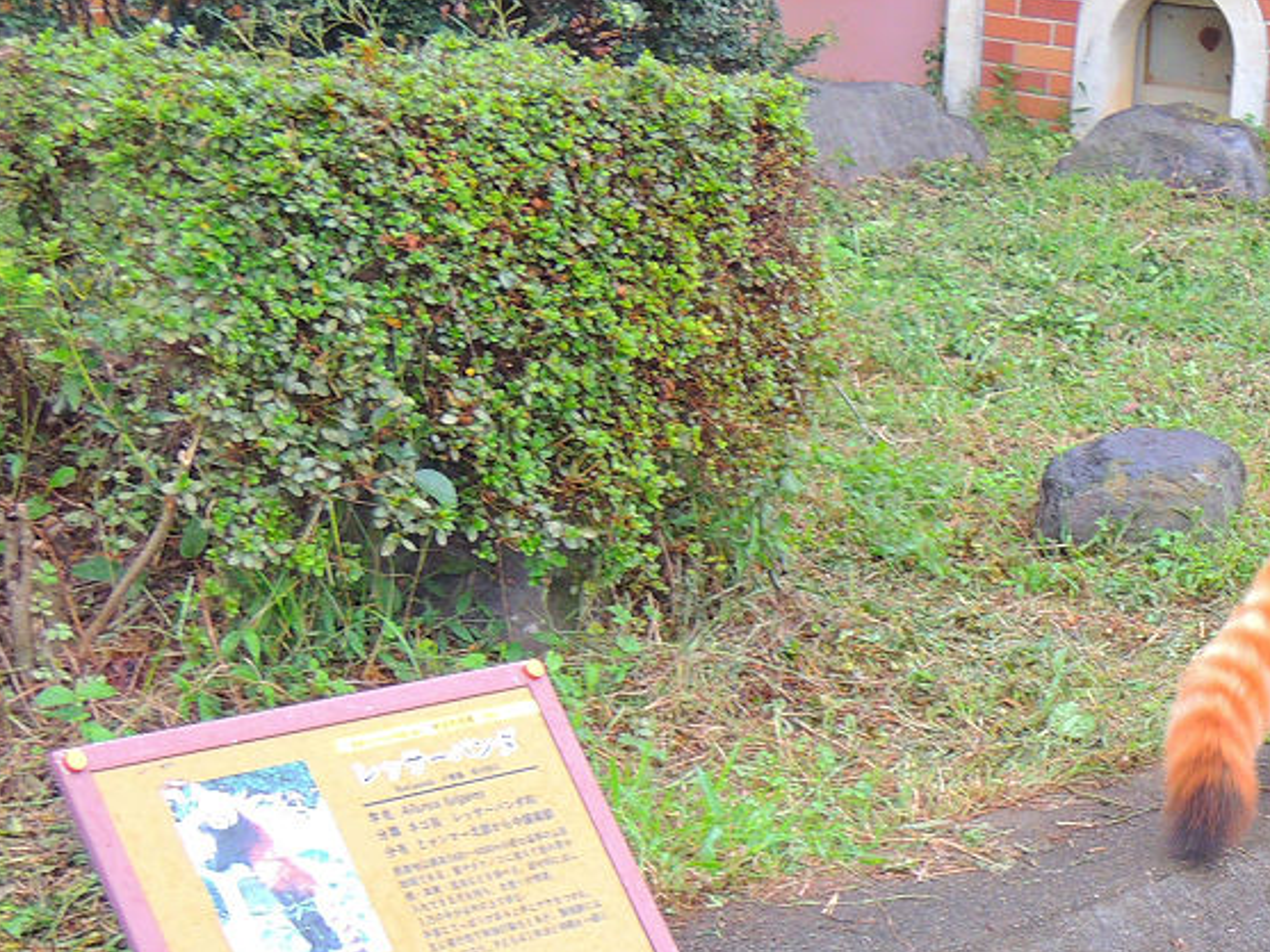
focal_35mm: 97
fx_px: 3560
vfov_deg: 15.2
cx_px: 1332
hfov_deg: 19.5
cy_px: 651
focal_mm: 8.1
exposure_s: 1/50
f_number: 3.5
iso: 250
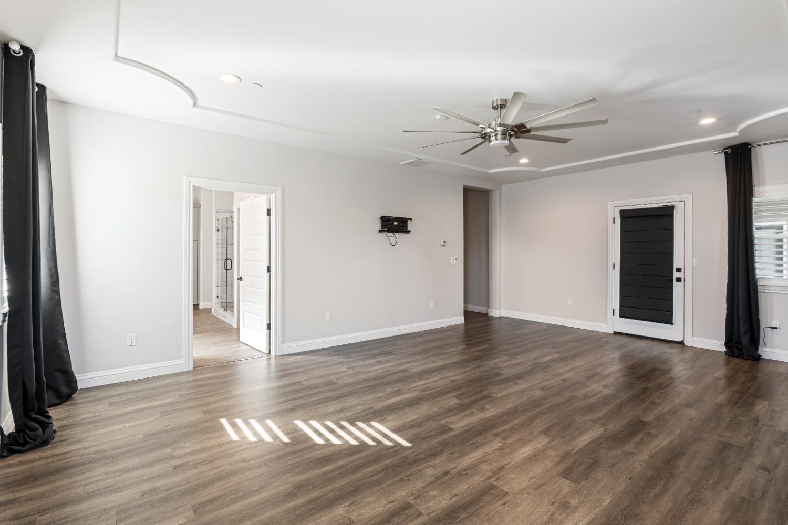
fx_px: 361
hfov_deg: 95.0
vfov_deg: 72.1
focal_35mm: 16
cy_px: 262
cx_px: 394
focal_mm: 11
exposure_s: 1.3
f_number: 8
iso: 80
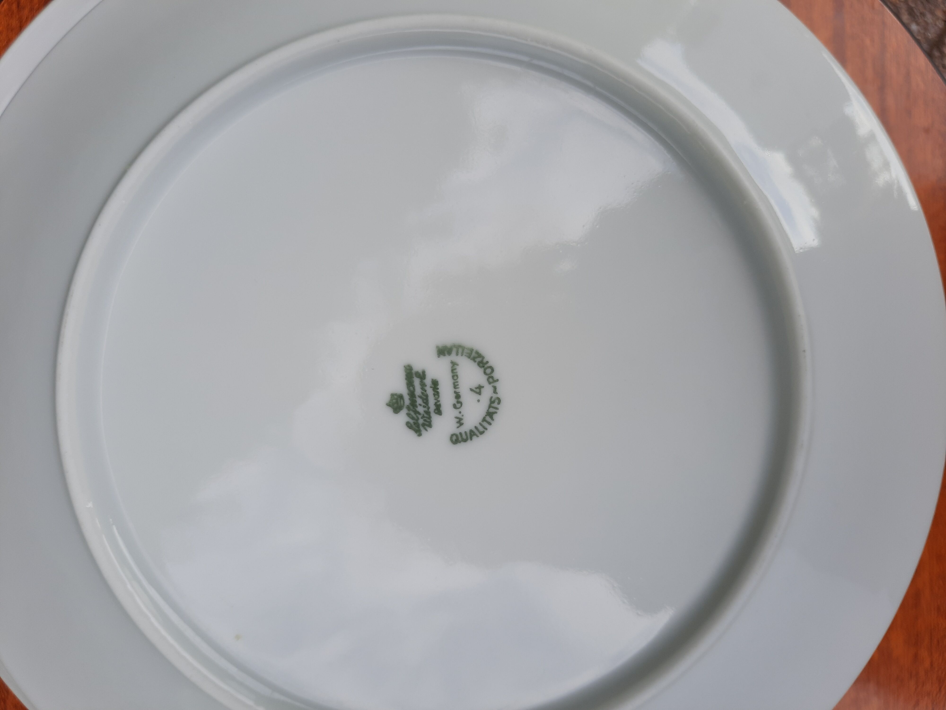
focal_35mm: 25
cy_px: 355
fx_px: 683
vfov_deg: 54.9
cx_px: 473
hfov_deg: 69.4
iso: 32
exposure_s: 1/307
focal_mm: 4.6
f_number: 2
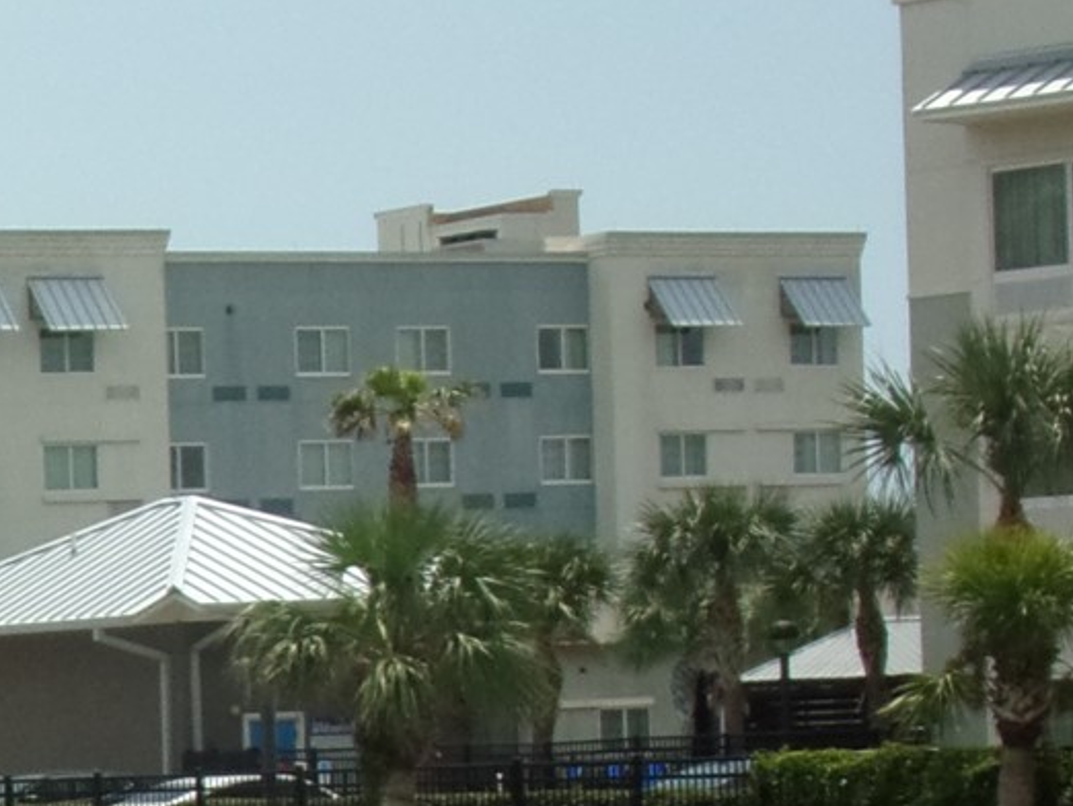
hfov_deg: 12.3
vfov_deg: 9.6
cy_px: 882
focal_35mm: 153
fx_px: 4745
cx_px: -567
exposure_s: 1/1400
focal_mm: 7
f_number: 3.9
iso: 80
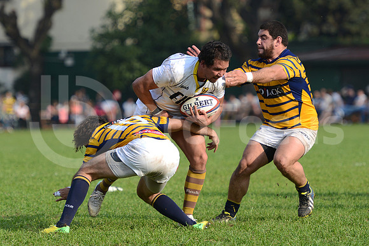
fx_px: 2255
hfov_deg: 9.4
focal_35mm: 220
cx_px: 184
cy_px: 123
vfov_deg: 6.2
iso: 320
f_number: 4
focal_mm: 220
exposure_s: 1/1250
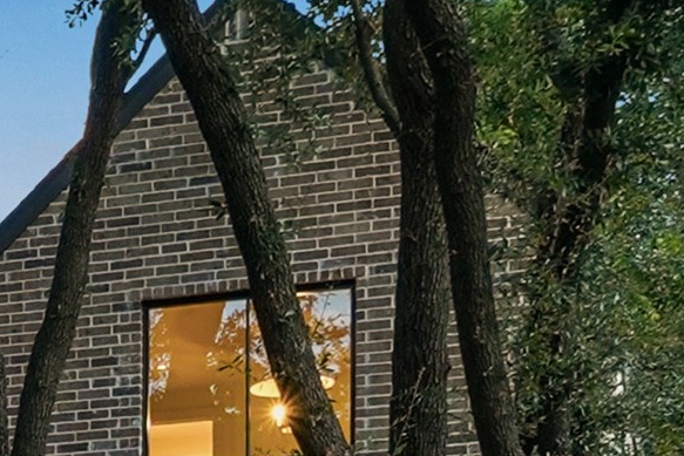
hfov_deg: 14.1
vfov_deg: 10.0
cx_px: -424
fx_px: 2546
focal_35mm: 134
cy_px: 583
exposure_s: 1/2
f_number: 10
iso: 1600
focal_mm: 24
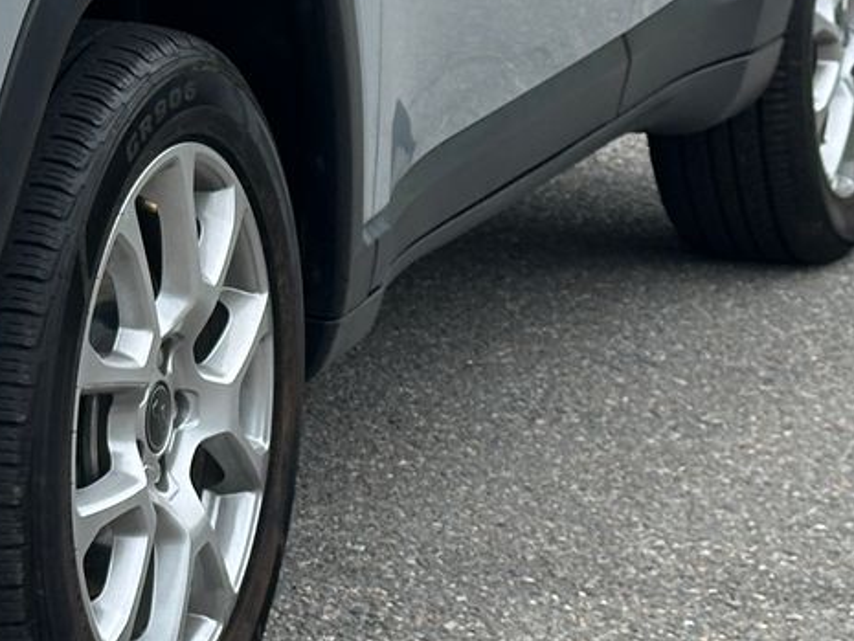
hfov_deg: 11.5
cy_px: -73
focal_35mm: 165
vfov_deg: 8.9
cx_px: -439
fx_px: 4072
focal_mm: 6.86
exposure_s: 1/3472
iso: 64
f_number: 1.78
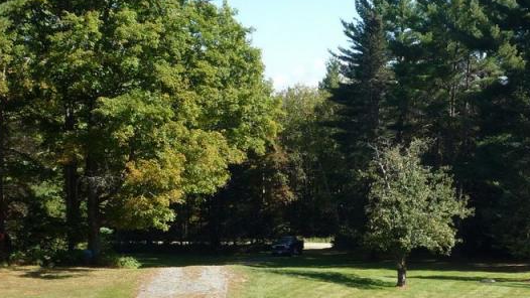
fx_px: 984
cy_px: 185
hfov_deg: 30.1
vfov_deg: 17.2
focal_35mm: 70
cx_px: 298
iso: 100
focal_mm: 5.8
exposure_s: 1/500
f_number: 3.6
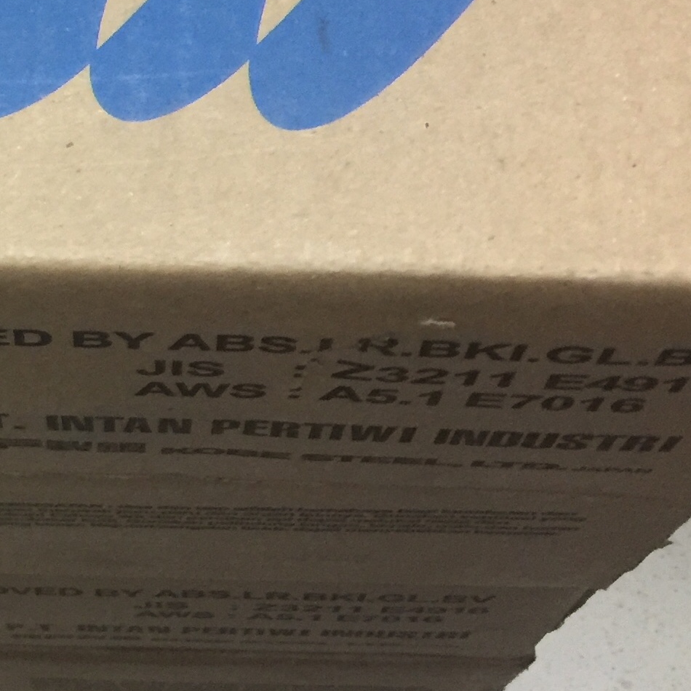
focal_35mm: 88
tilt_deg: -62.8
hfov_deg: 18.6
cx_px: -163
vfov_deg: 19.2
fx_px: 1987
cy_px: -6
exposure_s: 1/8
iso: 125
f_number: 2.2
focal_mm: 4.15
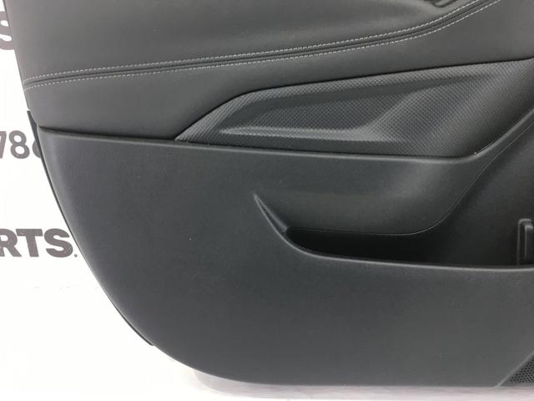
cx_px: 267
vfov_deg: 48.2
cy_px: 200
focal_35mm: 29
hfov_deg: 61.7
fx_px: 447
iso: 80
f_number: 2.2
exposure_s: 1/33
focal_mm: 4.15
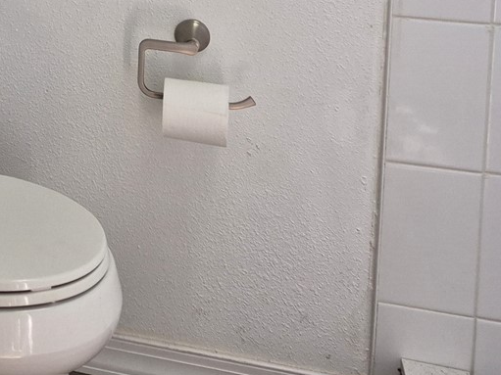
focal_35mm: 72
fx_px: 1042
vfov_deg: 18.0
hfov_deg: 23.7
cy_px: -203
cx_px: -158
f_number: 1.8
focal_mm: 5.4
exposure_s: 1/120
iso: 400
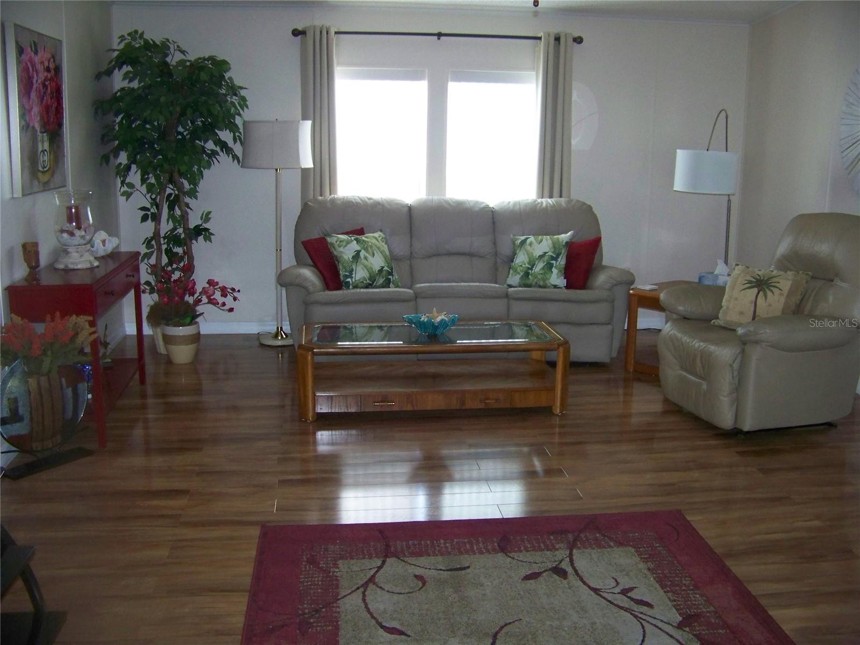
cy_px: 322
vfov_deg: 39.7
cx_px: 430
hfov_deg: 51.4
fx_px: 894
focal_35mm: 36
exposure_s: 1/30
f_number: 2.8
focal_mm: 5.85
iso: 200
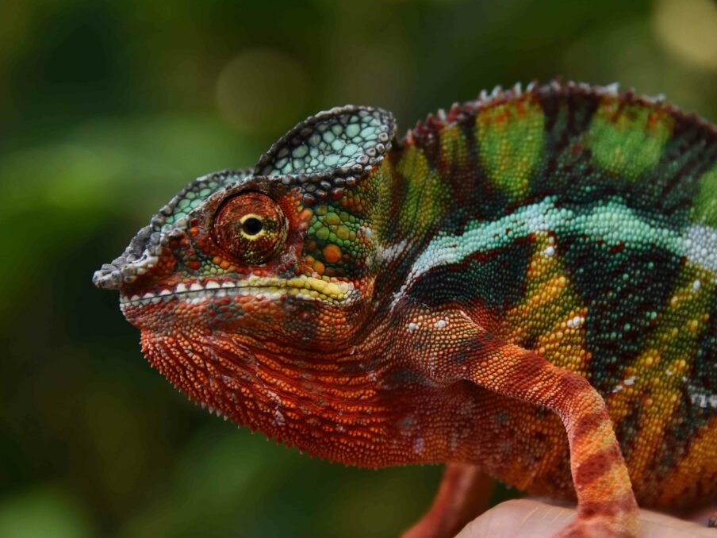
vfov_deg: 10.1
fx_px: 3045
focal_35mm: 147
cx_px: 355
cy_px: 268
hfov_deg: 13.4
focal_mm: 135
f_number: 5.6
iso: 3200
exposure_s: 1/320
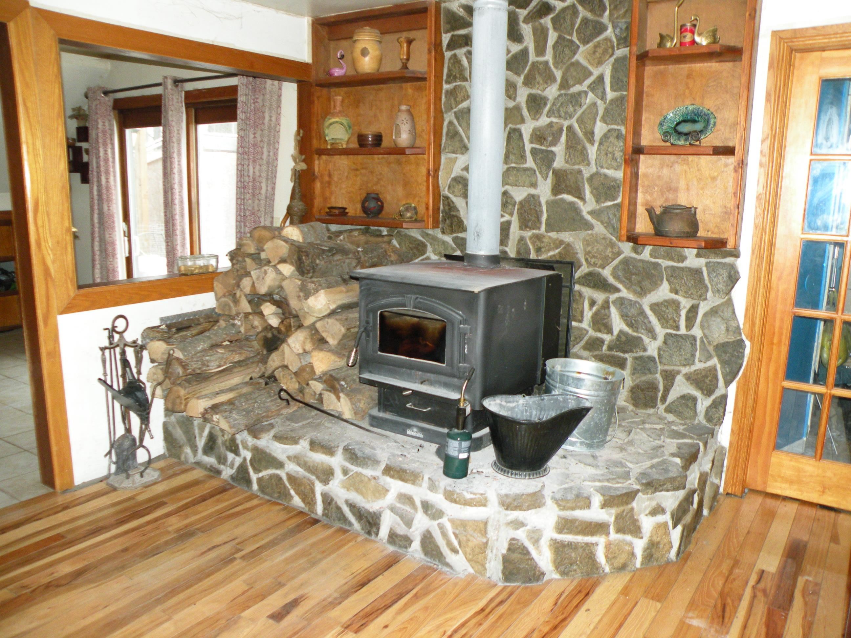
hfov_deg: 65.3
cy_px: 319
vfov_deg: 51.4
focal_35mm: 27
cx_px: 426
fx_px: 664
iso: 171
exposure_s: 1/60
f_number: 2.8
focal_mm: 4.7
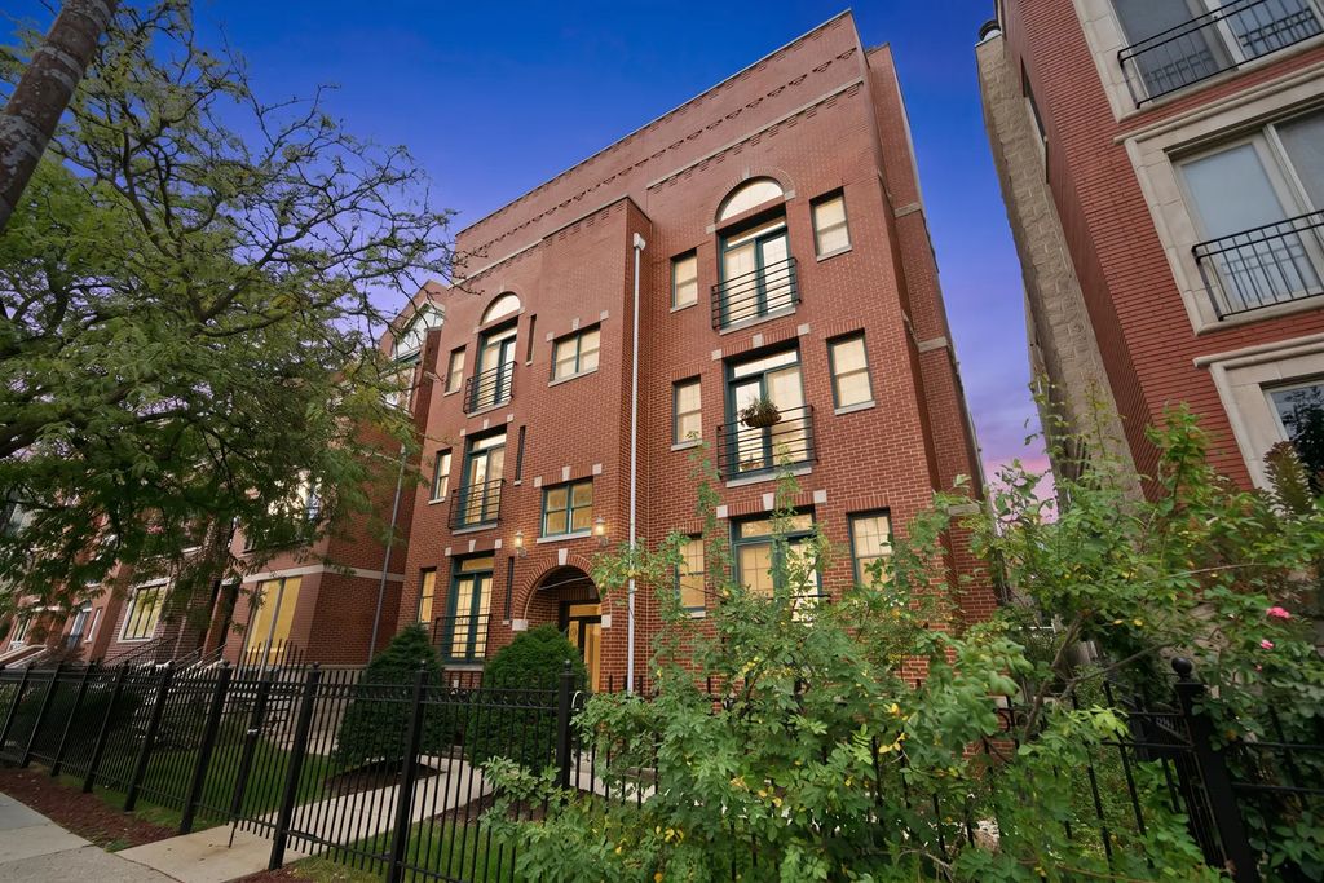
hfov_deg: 100.4
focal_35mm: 15
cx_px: 662
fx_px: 552
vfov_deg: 77.3
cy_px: 442
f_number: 6.3
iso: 100
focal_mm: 15
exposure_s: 1/100
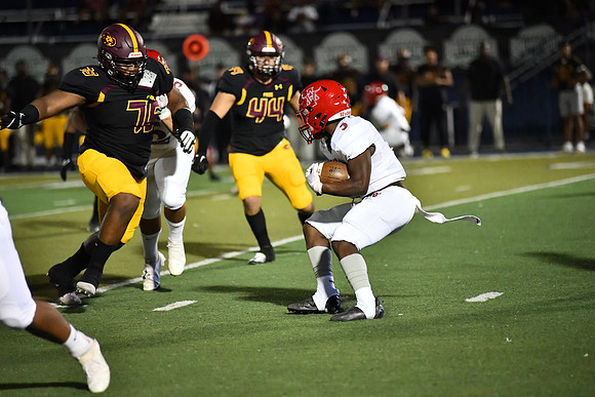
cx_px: 298
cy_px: 198
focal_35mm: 190
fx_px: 3141
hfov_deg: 10.8
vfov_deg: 7.2
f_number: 2.8
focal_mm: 190
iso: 10000
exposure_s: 1/3200
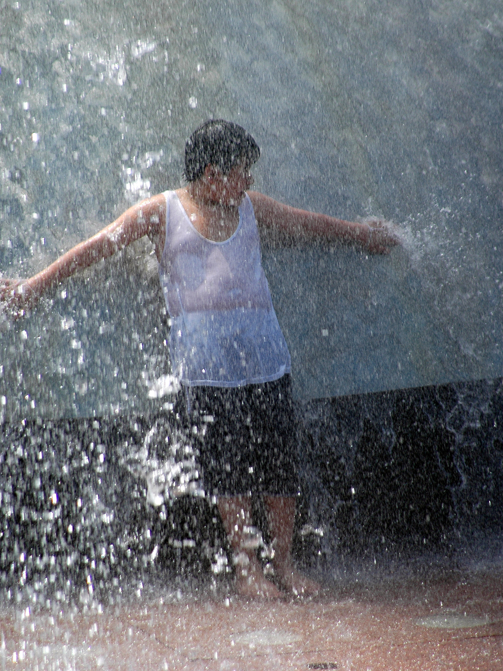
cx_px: 252
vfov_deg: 4.1
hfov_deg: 3.0
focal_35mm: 489
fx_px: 9475
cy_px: 337
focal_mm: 300
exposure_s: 1/640
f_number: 6.3
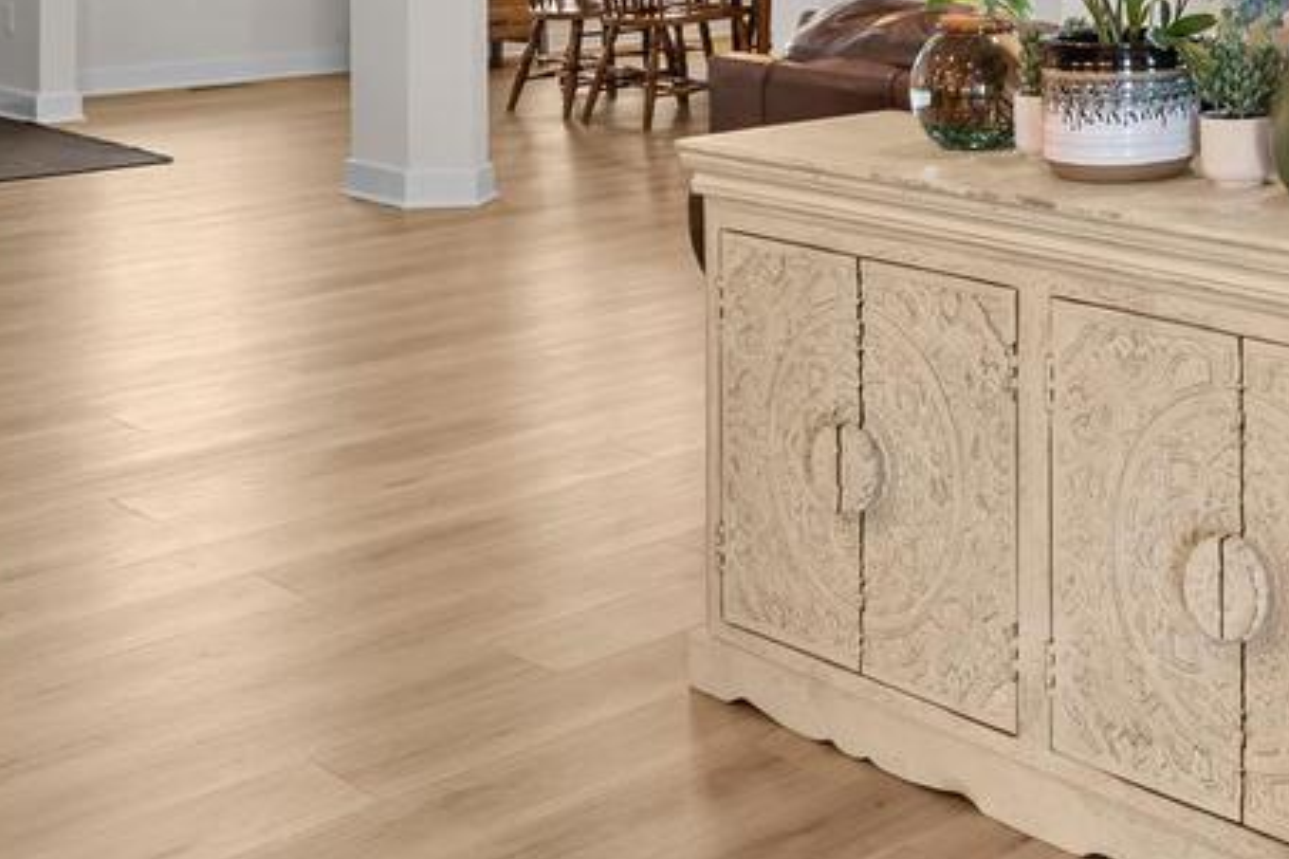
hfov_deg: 29.5
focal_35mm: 57
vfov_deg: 22.3
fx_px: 2030
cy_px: -139
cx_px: 1608
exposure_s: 1/2.5
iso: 200
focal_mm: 11.9
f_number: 7.1
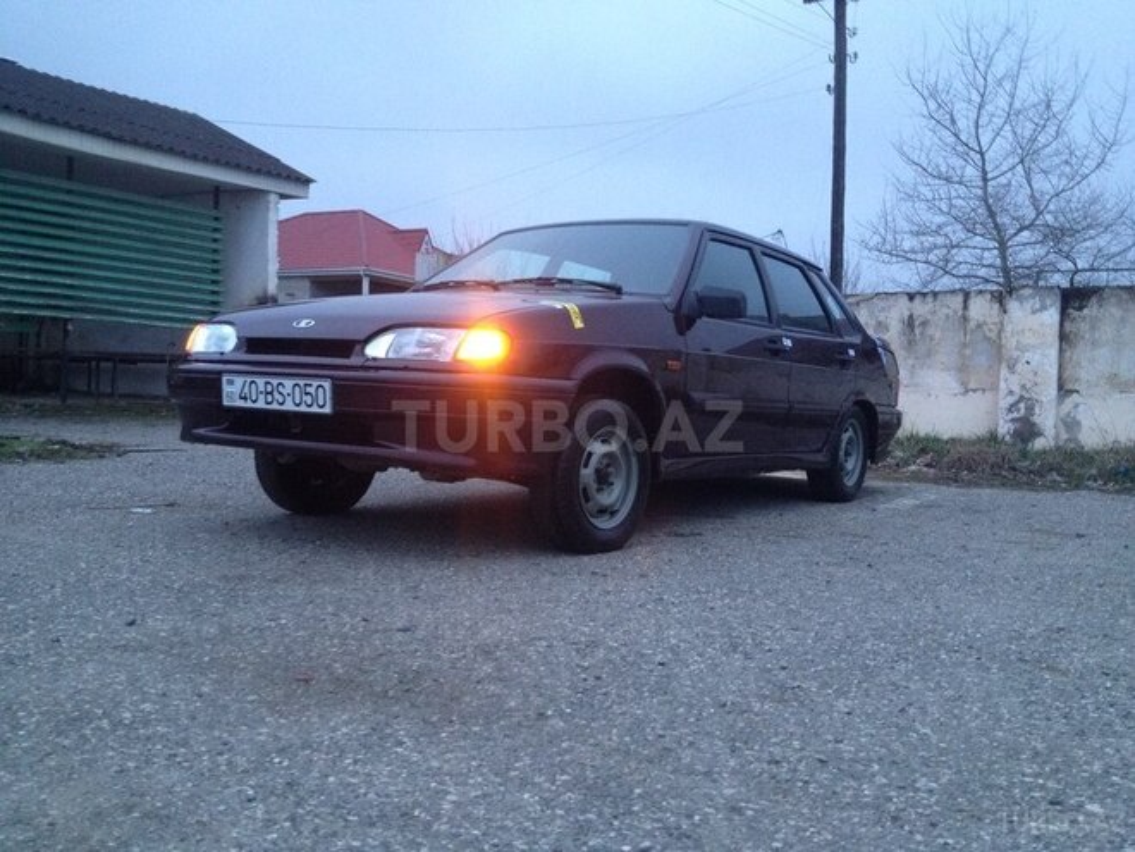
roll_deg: -4.0
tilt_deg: -2.7
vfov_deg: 40.7
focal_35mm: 35
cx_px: 568
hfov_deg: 52.6
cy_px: 426
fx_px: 1148
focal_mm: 4.28
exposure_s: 1/20
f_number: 2.4
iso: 200
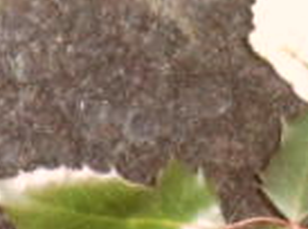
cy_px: 734
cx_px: -737
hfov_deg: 6.0
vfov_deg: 4.7
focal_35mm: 300
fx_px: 2662
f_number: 3.6
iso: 200
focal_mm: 6.5
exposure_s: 1/45
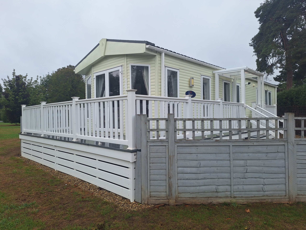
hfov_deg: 73.9
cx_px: 153
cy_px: 115
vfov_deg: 58.9
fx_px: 203
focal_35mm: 23
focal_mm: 5.54
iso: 40
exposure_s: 1/1124
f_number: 1.8
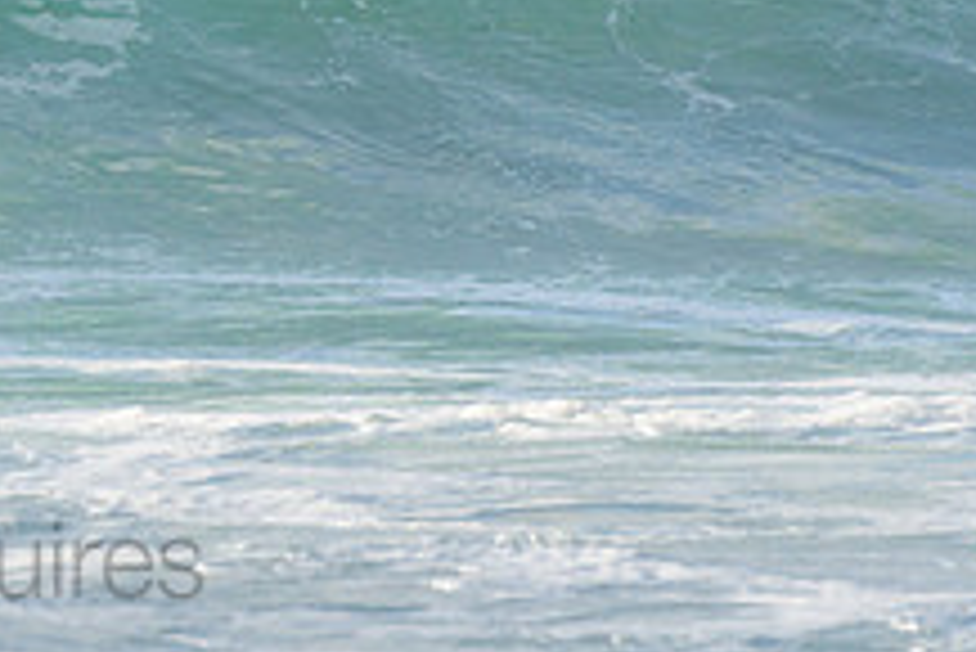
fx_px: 44463
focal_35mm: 1639
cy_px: -217
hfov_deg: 1.3
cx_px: -429
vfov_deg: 0.8
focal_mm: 500
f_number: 5.6
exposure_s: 1/2000
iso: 400
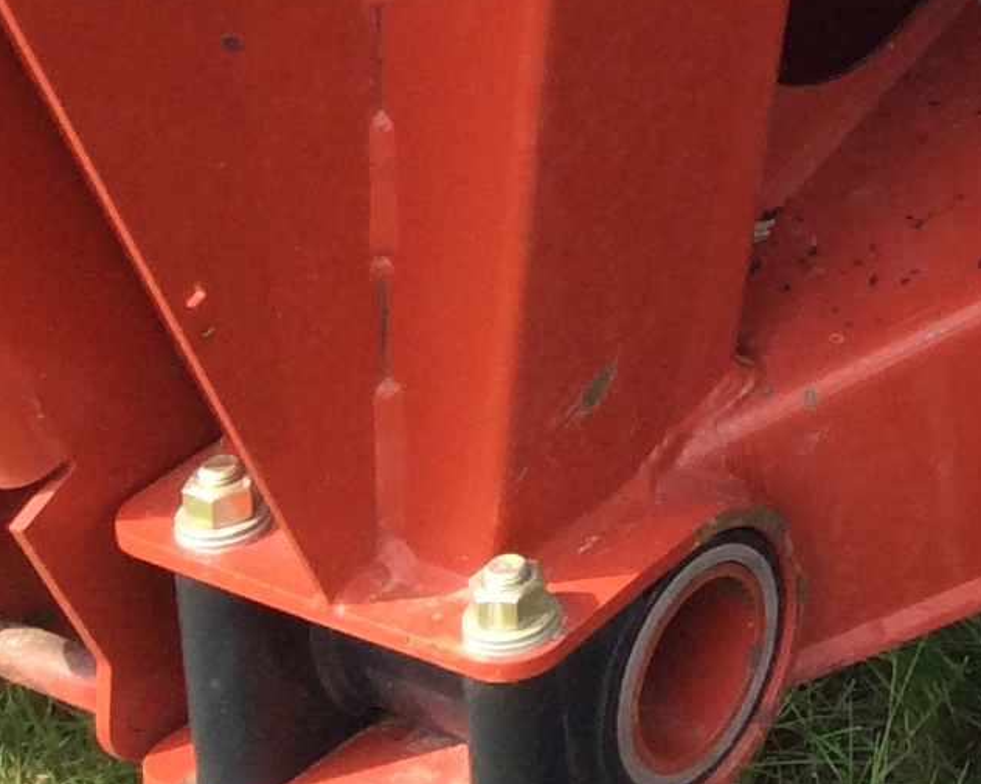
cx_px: 1686
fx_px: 3715
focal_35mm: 128
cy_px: -700
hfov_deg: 13.7
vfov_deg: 11.1
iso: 32
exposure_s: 1/280
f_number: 2.4
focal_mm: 3.3
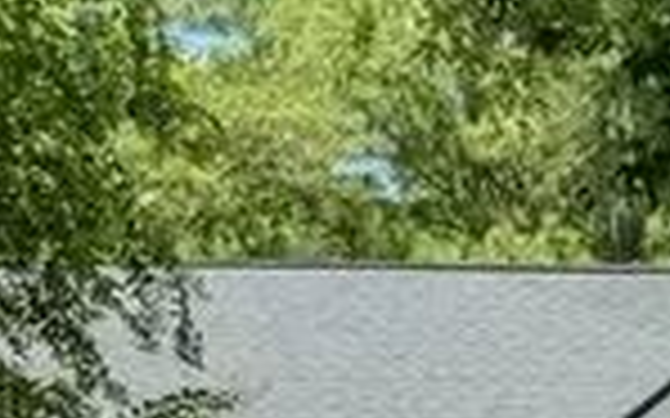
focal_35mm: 119
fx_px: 2172
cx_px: 351
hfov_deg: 17.5
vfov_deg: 10.7
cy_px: 591
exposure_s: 1/1000
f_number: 8
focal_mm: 11
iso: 800
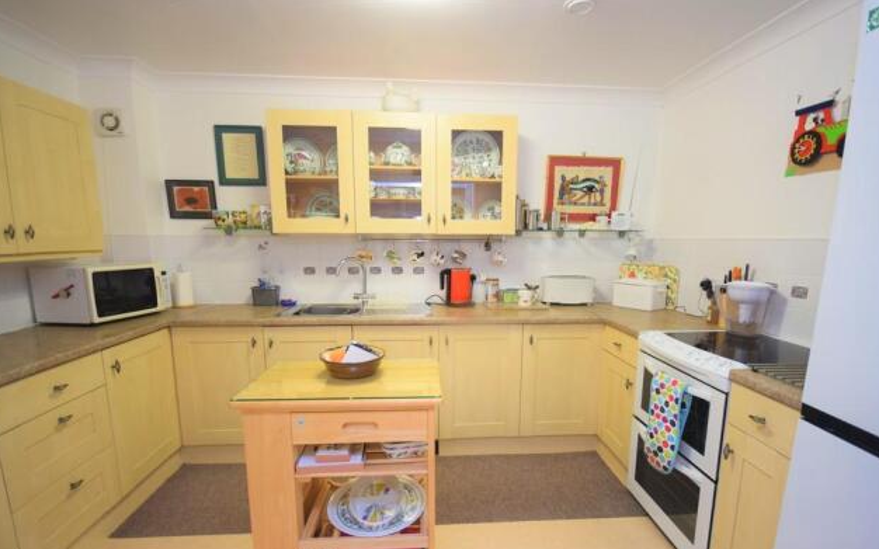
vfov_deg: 71.0
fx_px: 383
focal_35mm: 16
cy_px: 304
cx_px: 450
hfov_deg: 97.8
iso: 800
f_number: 4
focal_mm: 10
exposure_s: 1/60
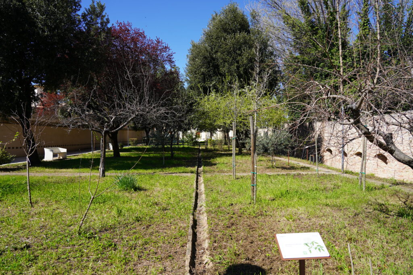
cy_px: 138
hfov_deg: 73.7
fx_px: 275
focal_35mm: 24
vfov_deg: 53.1
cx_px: 206
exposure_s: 1/400
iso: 100
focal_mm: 24
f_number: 5
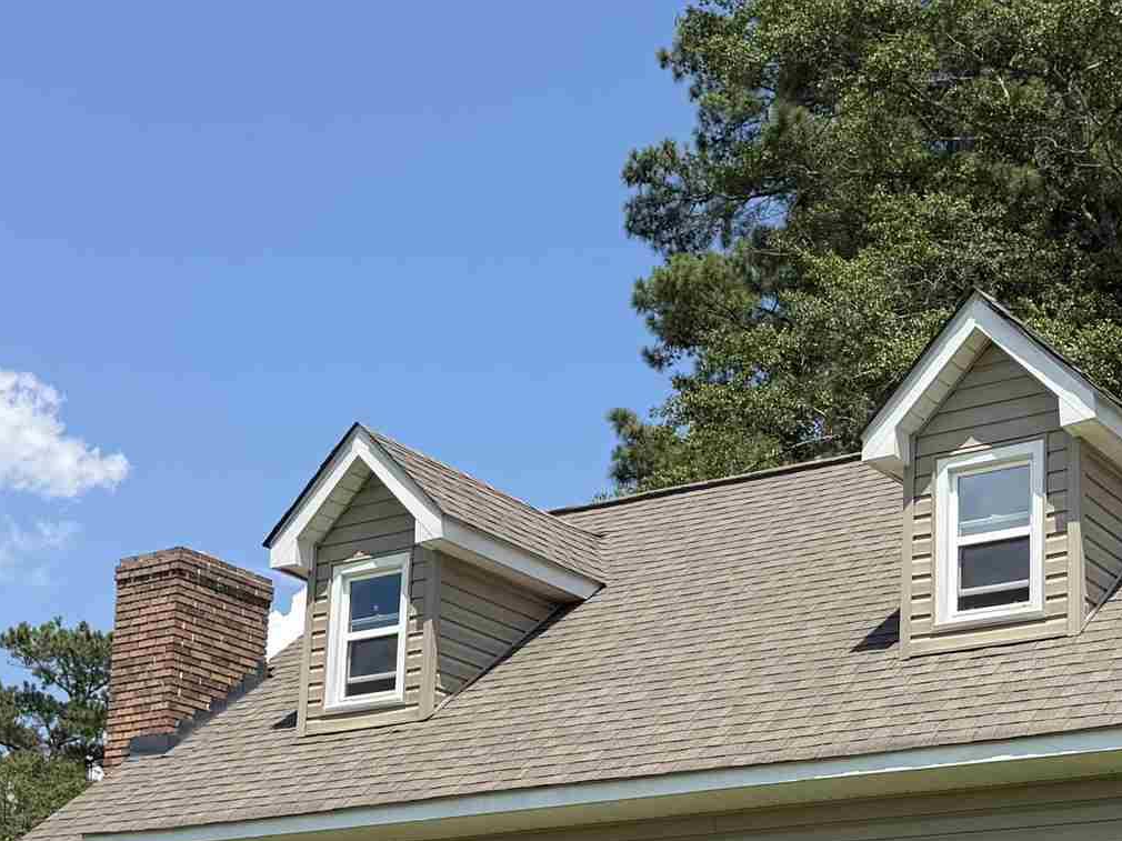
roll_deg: -2.1
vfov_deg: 19.7
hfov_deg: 26.4
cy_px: 799
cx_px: 832
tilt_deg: +11.4
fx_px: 2366
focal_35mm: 73
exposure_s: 1/3584
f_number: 1.78
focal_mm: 6.76
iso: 80
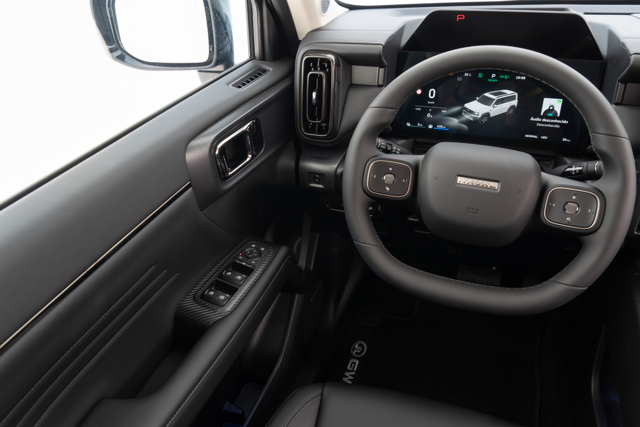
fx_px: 462
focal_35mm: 26
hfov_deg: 69.4
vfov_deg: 49.6
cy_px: 214
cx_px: 320
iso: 400
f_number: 8
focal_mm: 26
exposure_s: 1/5
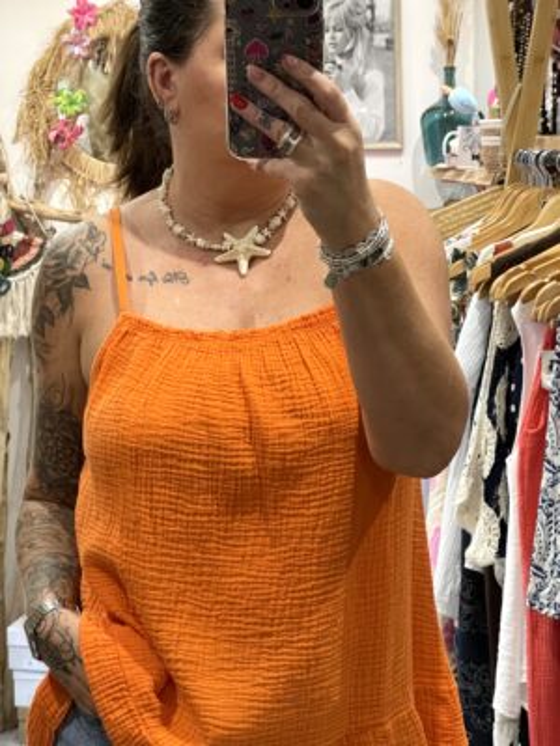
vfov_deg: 30.3
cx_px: 280
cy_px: 373
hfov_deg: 22.9
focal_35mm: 64
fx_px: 1380
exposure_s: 1/50
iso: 200
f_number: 2.2
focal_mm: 7.5
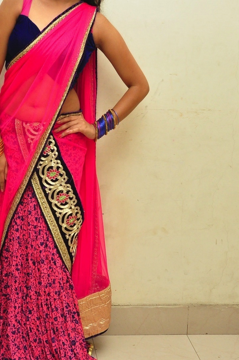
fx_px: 629
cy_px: 155
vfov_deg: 31.9
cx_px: 62
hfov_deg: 21.3
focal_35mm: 63
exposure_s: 1/125
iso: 1600
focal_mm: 28
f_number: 7.1
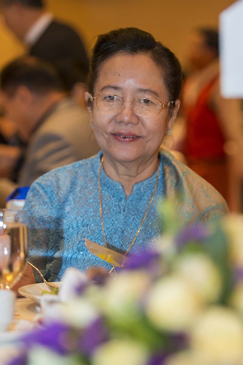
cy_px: 182
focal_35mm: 110
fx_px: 1115
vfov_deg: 18.6
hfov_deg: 12.4
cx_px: 122
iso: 1600
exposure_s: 1/125
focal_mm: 110
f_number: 3.5
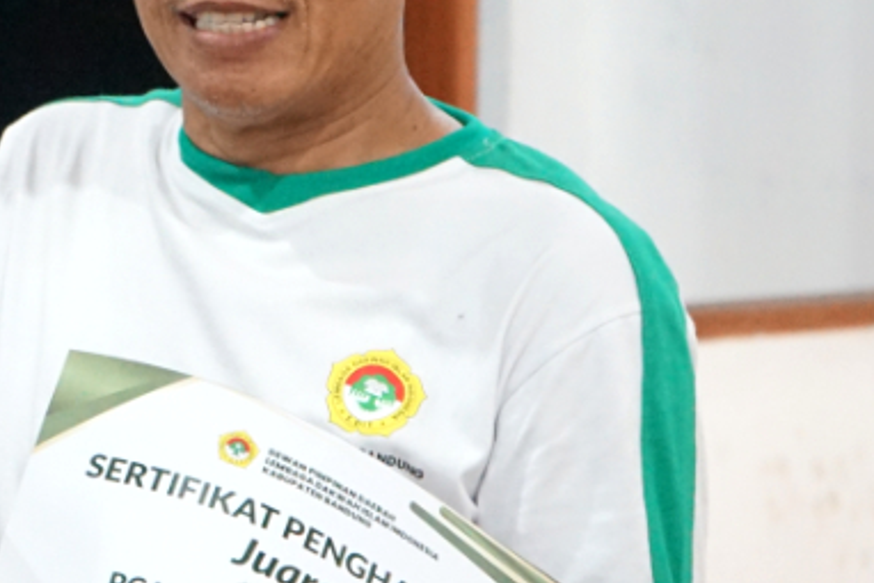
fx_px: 3279
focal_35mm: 135
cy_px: 256
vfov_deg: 10.2
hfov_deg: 14.9
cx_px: -16
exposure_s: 1/100
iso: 6400
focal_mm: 43
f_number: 4.5
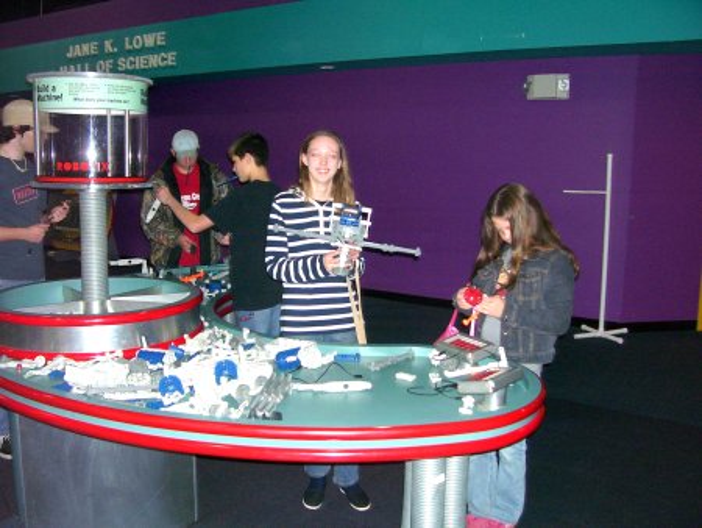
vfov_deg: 41.8
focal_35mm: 34
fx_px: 690
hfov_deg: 53.9
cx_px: 351
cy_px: 264
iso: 125
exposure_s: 1/60
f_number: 2.7
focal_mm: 5.6
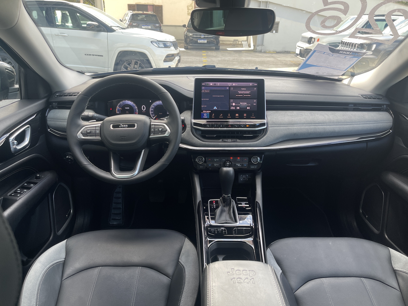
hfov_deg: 69.4
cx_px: 204
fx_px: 295
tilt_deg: -24.0
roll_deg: -1.4
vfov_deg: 54.9
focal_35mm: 25
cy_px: 153
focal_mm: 5.1
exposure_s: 1/120
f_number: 1.6
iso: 32
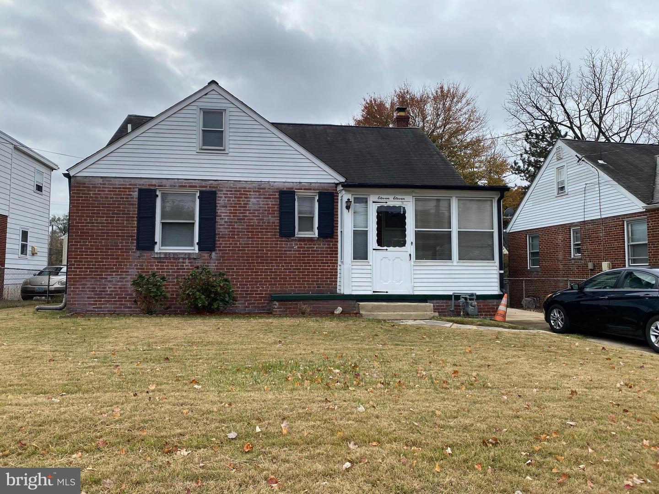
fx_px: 495
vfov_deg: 53.1
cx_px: 330
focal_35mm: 26
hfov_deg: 67.3
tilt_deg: +2.4
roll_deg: -0.6
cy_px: 247
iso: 32
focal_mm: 4.25
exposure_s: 1/2222
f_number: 1.8
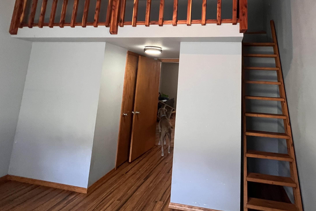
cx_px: 199
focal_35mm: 19
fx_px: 167
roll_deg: -3.0
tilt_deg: +9.2
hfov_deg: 85.1
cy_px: 53
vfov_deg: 61.0
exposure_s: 1/60
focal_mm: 1.57
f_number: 1.8
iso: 320
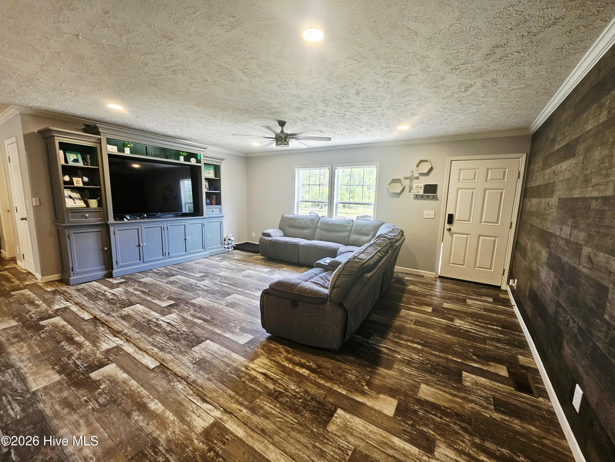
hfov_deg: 106.2
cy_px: 231
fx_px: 231
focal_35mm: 13
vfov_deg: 89.9
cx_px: 308
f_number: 2.2
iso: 200
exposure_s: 1/60.2
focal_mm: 2.2
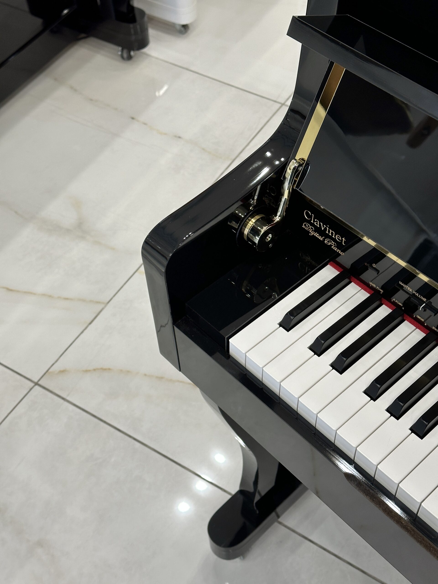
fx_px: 810
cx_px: 219
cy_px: 292
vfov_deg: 39.7
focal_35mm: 48
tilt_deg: -52.0
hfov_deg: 30.3
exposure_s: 1/61
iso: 80
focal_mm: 6.86
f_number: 1.78
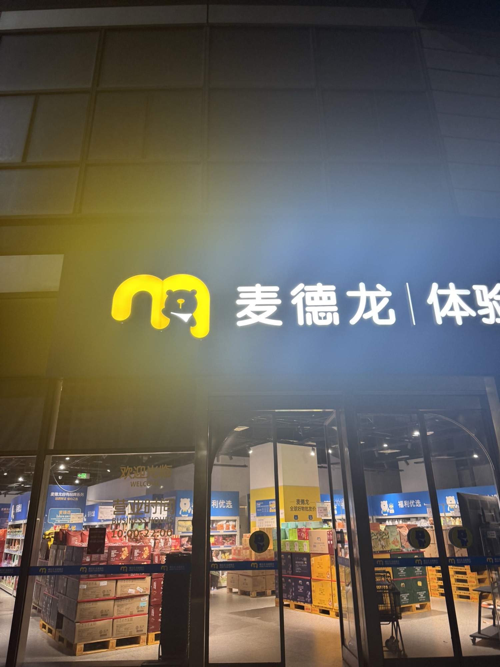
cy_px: 334
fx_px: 462
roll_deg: -0.3
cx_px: 250
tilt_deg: +22.6
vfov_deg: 71.6
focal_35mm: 24
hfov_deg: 56.8
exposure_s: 1/50
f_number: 1.78
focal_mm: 6.76
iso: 160
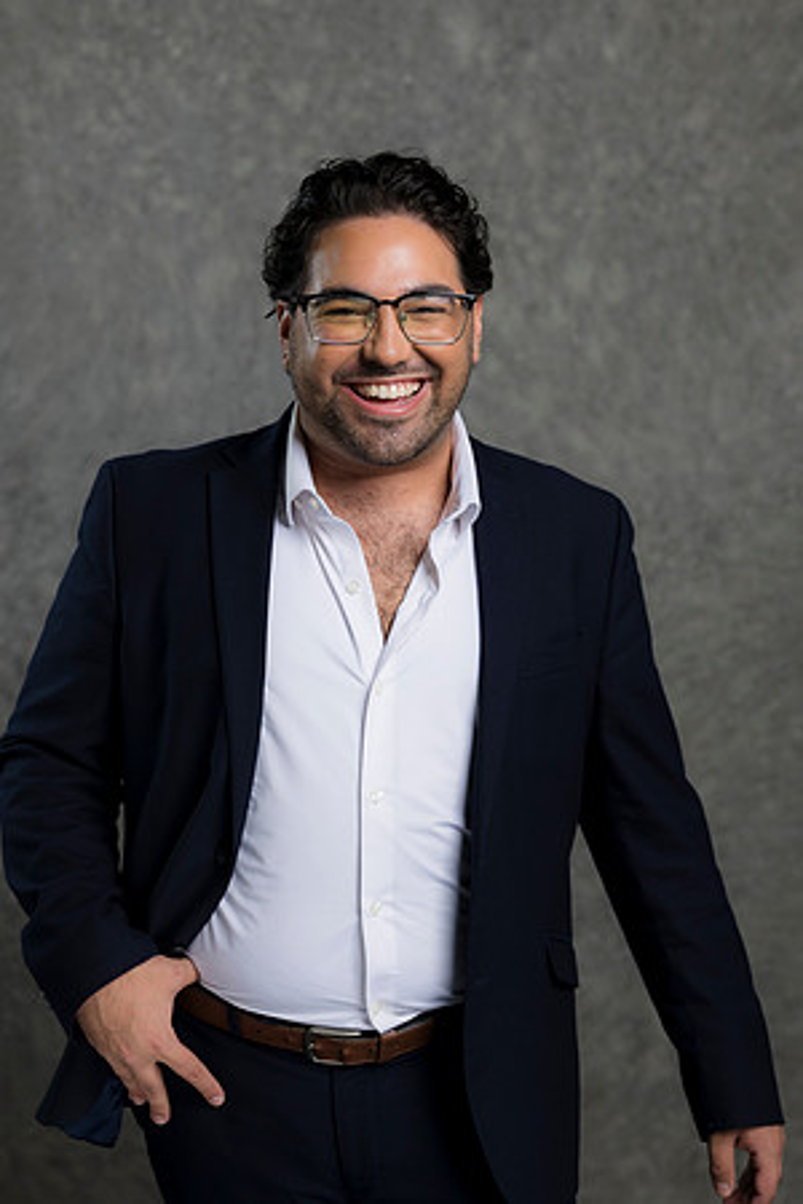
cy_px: 602
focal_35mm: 85
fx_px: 2844
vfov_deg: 23.9
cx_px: 402
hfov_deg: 16.1
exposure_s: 1/200
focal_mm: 85
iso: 125
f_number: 5
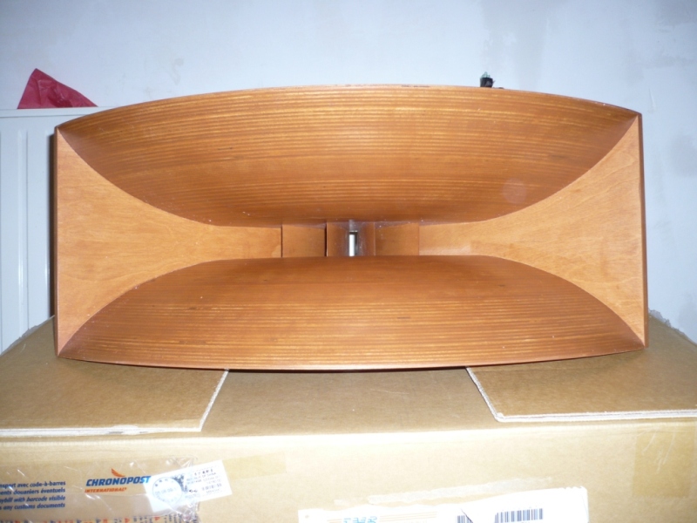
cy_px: 262
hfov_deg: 52.6
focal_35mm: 35
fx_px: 705
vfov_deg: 40.7
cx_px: 348
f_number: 2.8
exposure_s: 1/30
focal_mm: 5.8
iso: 100
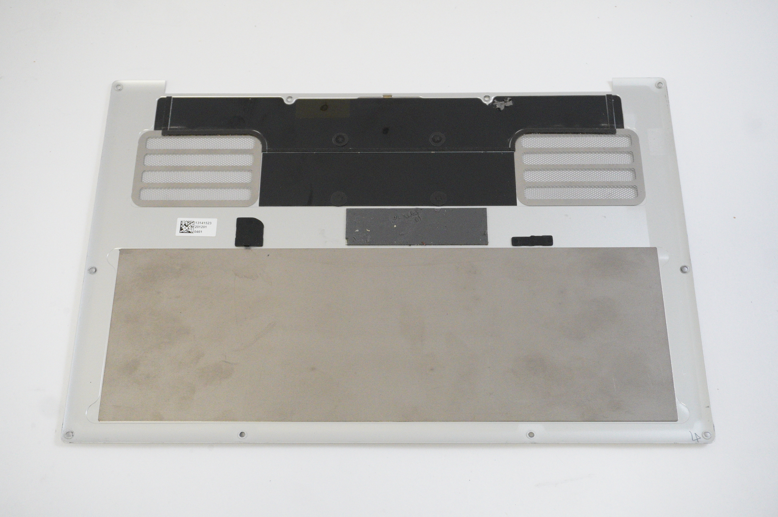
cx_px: 389
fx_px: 939
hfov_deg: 45.0
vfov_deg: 30.8
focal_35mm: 44
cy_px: 258
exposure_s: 1/200
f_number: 5.6
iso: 4000
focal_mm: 29
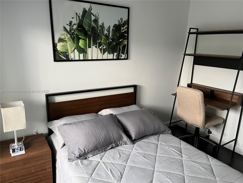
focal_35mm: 26
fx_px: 183
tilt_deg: -14.4
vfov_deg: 53.1
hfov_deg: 67.3
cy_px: 92
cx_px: 122
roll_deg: -1.4
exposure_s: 1/60
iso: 160
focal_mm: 5.1
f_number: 1.6
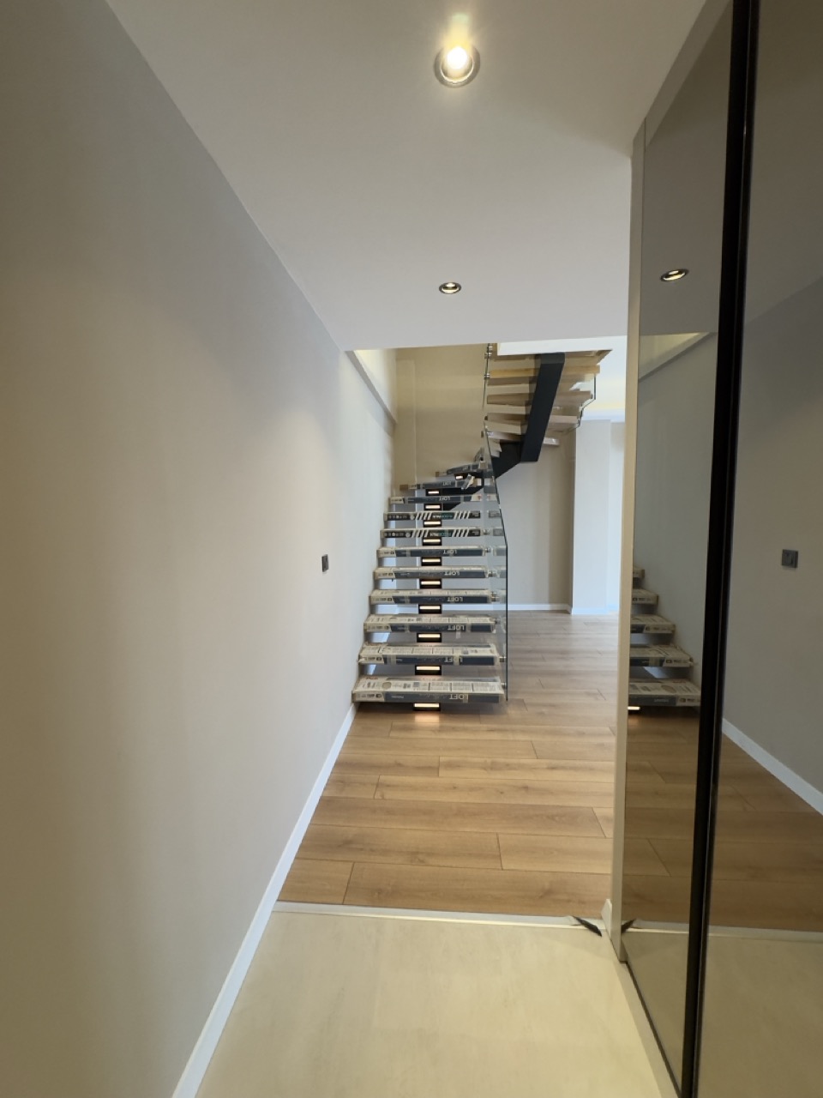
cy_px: 549
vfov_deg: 102.1
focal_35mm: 14
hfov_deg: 85.7
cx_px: 412
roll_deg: +0.1
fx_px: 444
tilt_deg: -4.7
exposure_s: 1/99
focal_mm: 2.22
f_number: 2.2
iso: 320
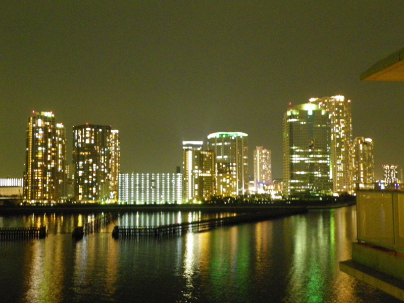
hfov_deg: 47.9
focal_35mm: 39
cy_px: 152
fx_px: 455
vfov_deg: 36.8
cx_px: 202
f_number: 3
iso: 800
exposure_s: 1/1.25
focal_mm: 6.9
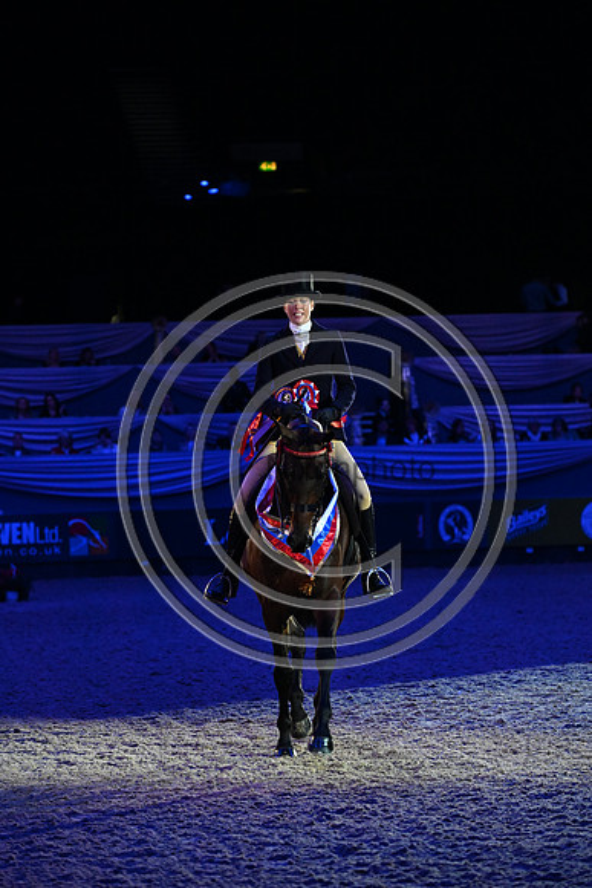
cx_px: 296
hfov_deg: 9.5
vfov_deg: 14.2
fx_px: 3574
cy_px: 444
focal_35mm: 145
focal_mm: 145
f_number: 4.5
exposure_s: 1/640
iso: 6400
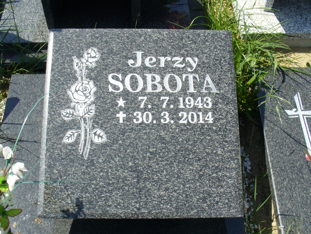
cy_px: 117
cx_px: 156
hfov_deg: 44.8
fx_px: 377
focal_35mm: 42
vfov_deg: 34.3
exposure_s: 1/200
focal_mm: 7
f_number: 5.8
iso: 80
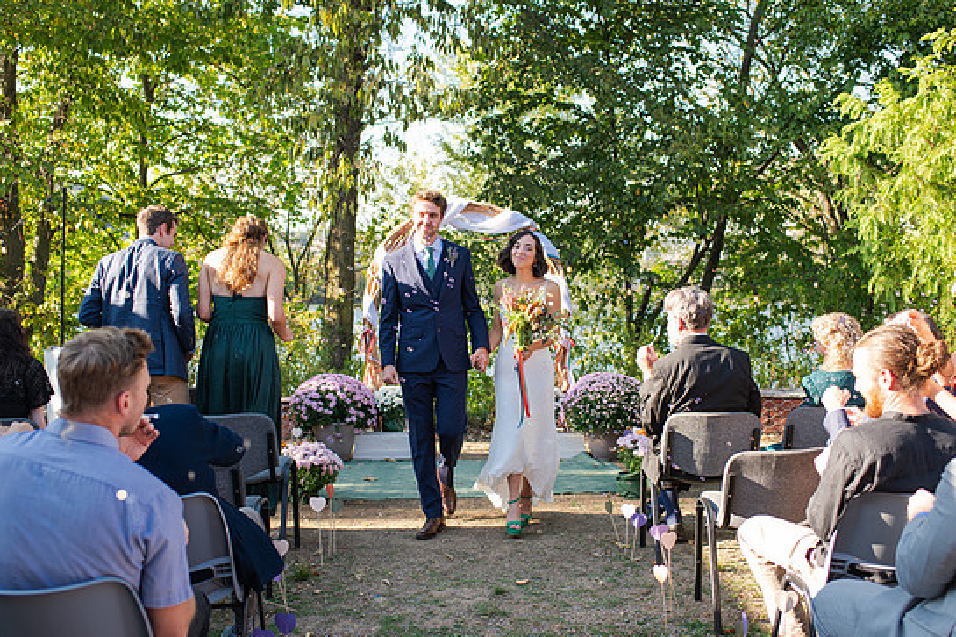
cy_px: 337
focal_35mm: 41
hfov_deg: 47.4
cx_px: 472
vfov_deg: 32.6
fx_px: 1088
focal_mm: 35
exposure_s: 1/640
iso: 220
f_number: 3.2
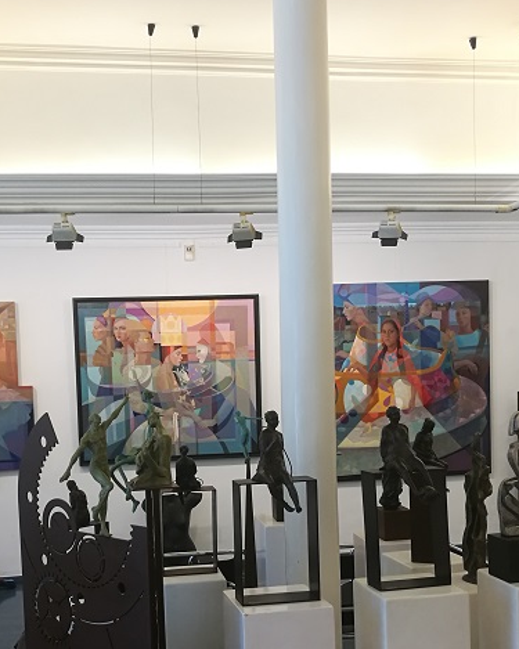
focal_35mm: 45
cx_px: 190
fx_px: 864
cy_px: 411
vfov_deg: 40.8
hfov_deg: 33.2
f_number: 2.2
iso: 100
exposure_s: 1/50
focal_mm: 4.5
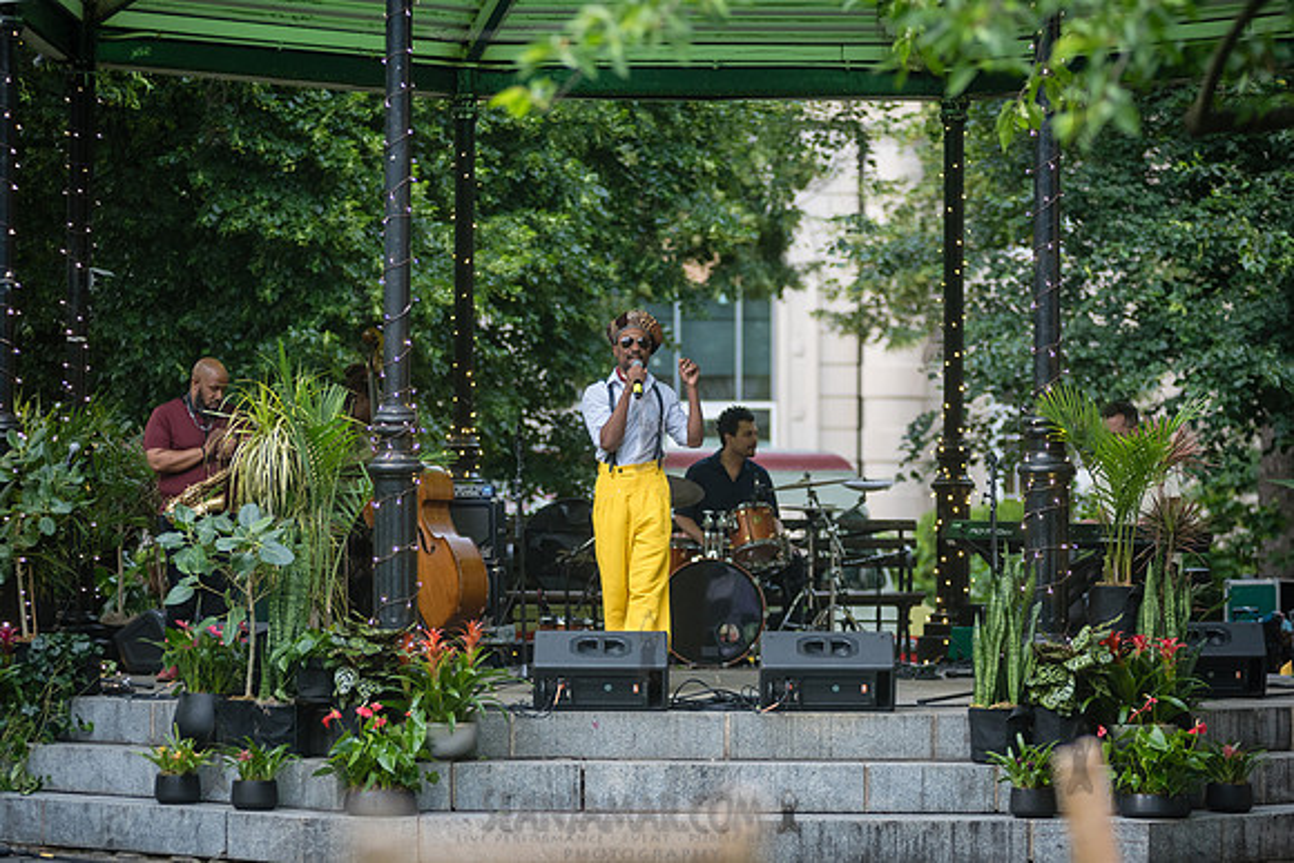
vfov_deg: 10.7
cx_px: 647
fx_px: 4621
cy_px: 432
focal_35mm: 129
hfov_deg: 15.9
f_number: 3.2
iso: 1000
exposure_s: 1/640
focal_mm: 125
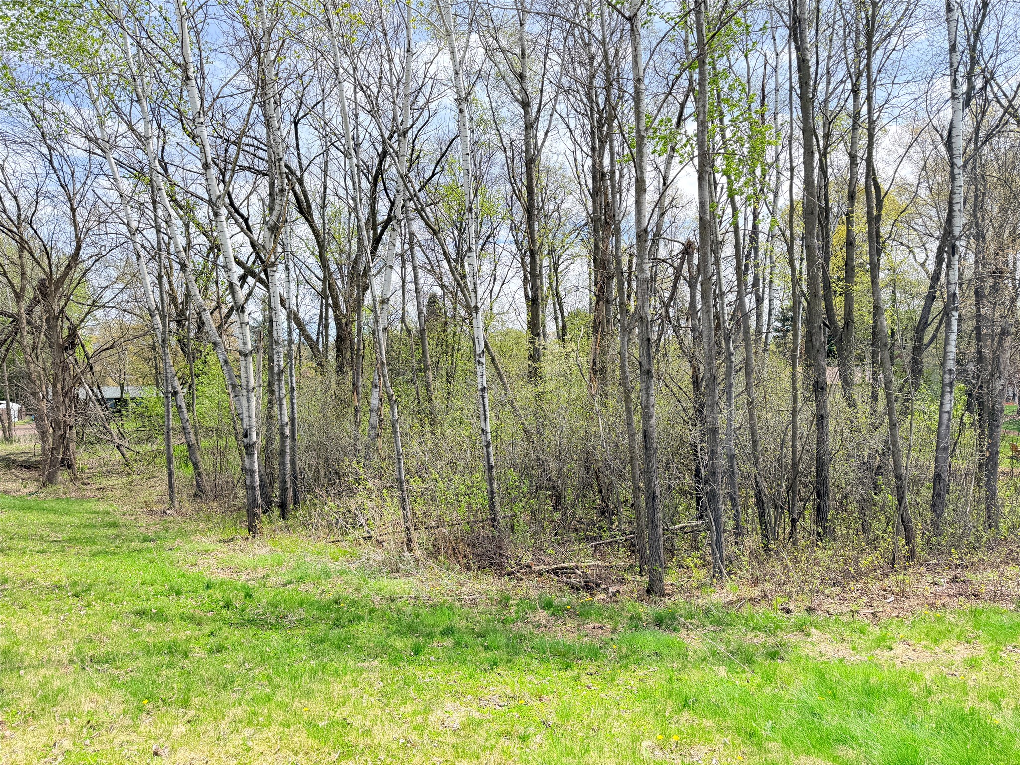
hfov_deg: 71.6
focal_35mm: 24
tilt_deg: +2.7
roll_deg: +1.0
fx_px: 707
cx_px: 510
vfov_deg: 56.8
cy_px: 382
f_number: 1.78
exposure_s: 1/1410
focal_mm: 6.76
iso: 100
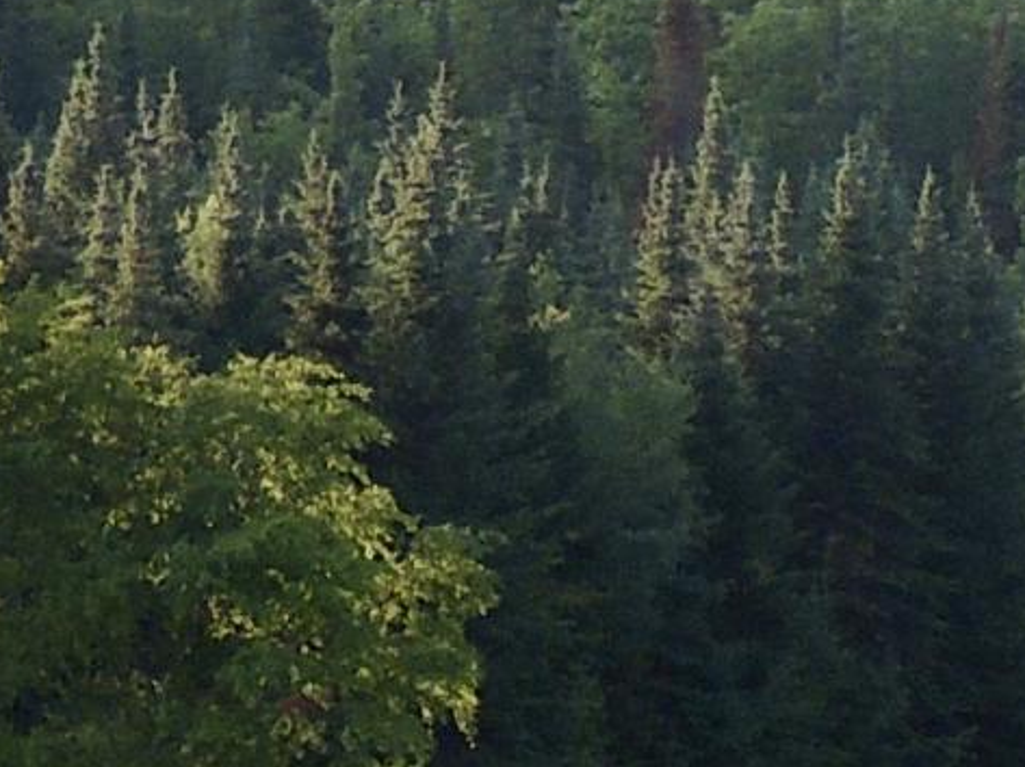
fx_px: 25357
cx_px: 3021
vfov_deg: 1.7
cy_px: 1647
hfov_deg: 2.3
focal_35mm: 857
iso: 100
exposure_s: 1/125
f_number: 4.3
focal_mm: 24
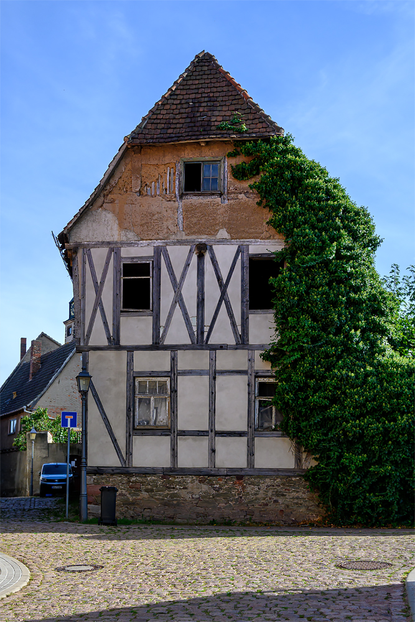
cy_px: 311
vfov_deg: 46.4
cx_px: 208
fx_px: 726
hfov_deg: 31.9
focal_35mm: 42
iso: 200
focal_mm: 28
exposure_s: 1/500
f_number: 8
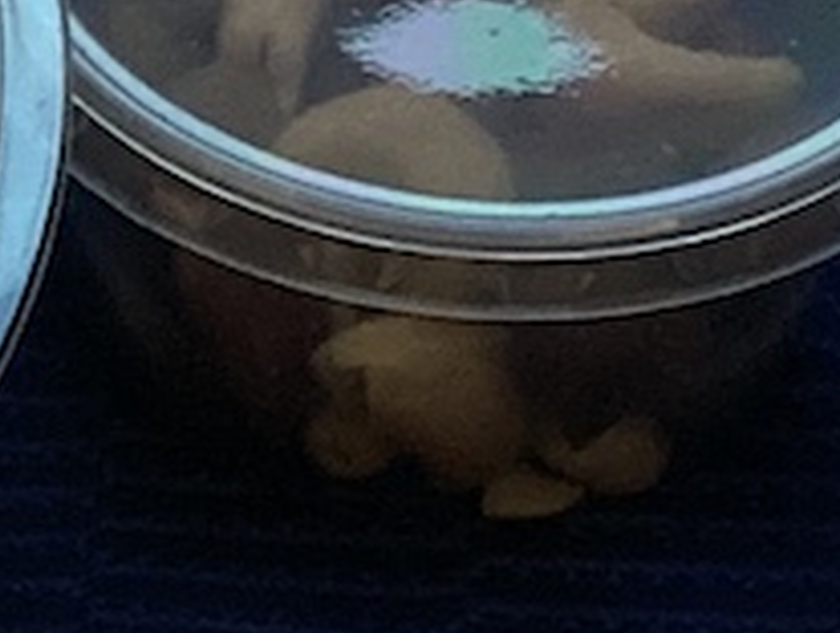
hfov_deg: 9.1
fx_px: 5251
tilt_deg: -55.1
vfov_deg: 6.7
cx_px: -85
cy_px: 1197
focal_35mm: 216
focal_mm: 3.99
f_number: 1.8
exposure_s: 1/20
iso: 640
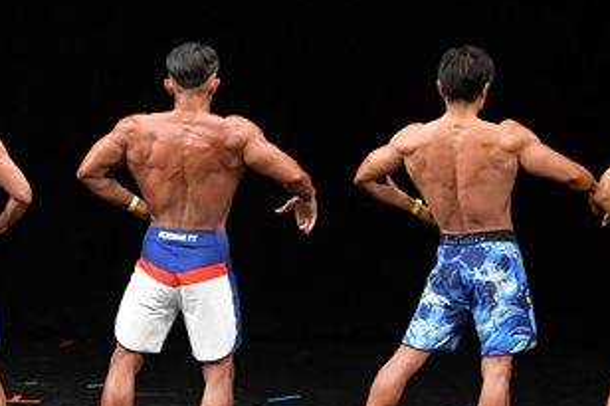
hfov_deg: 5.6
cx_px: 3
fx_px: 6266
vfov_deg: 3.7
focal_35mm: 370
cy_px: 168
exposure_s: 1/400
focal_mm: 98
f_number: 5.6
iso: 3200
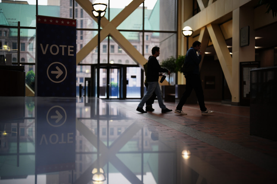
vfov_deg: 27.0
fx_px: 385
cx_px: 138
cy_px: 92
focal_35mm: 50
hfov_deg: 39.6
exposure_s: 1/400
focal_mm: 50
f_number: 1.2
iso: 160
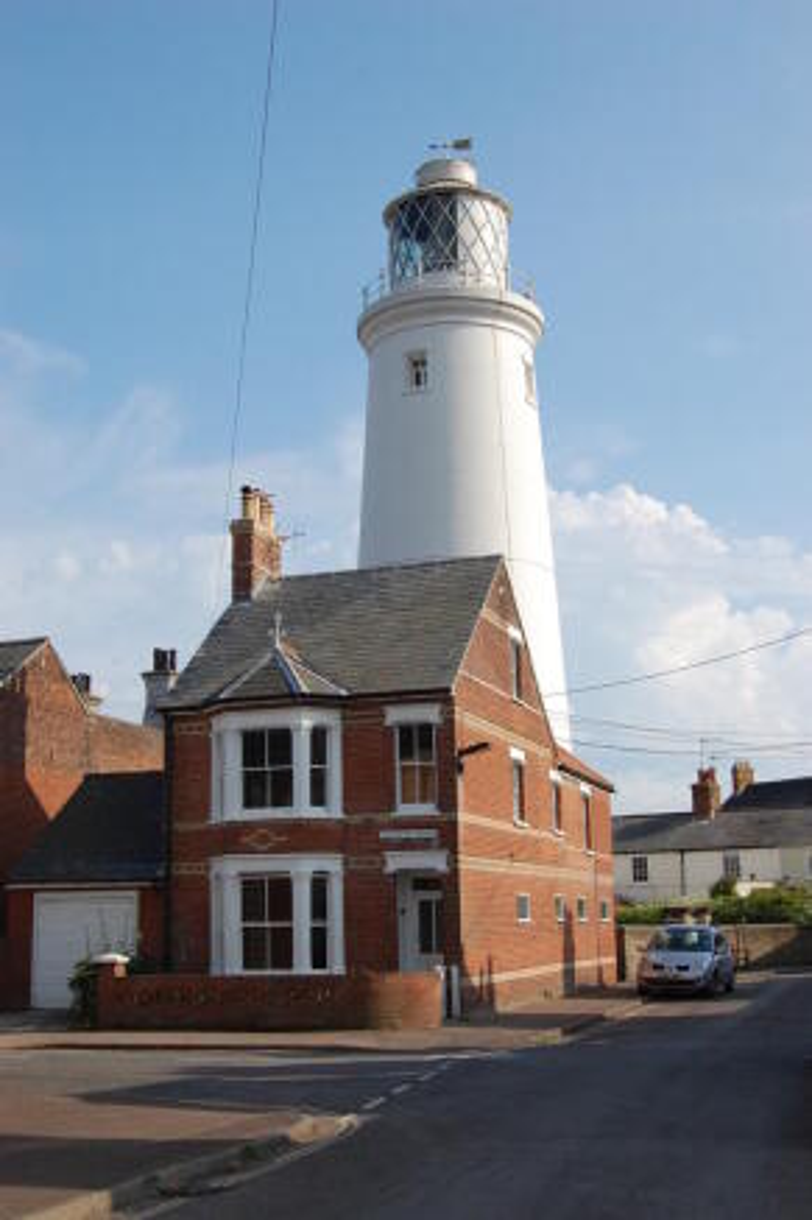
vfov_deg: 43.6
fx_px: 1524
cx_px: 406
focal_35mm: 45
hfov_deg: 29.8
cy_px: 610
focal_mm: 30
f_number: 9
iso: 200
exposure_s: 1/320
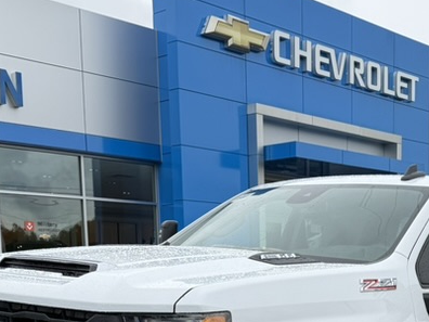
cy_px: 372
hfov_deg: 30.8
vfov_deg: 22.1
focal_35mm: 62
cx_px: 310
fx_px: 768
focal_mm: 6.76
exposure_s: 1/1230
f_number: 1.78
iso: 80
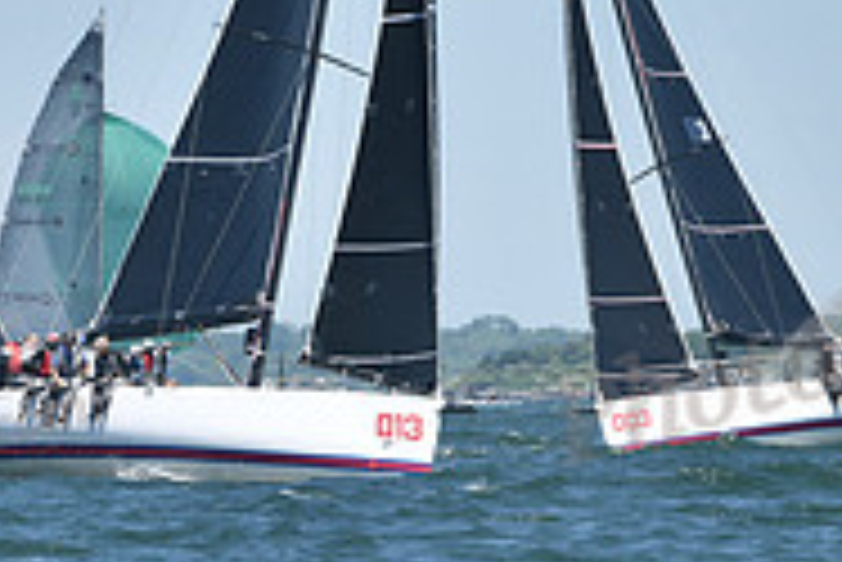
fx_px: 28977
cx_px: 324
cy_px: 178
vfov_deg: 1.1
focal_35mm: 1238
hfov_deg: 1.7
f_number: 6.3
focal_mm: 400
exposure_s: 1/1000
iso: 250
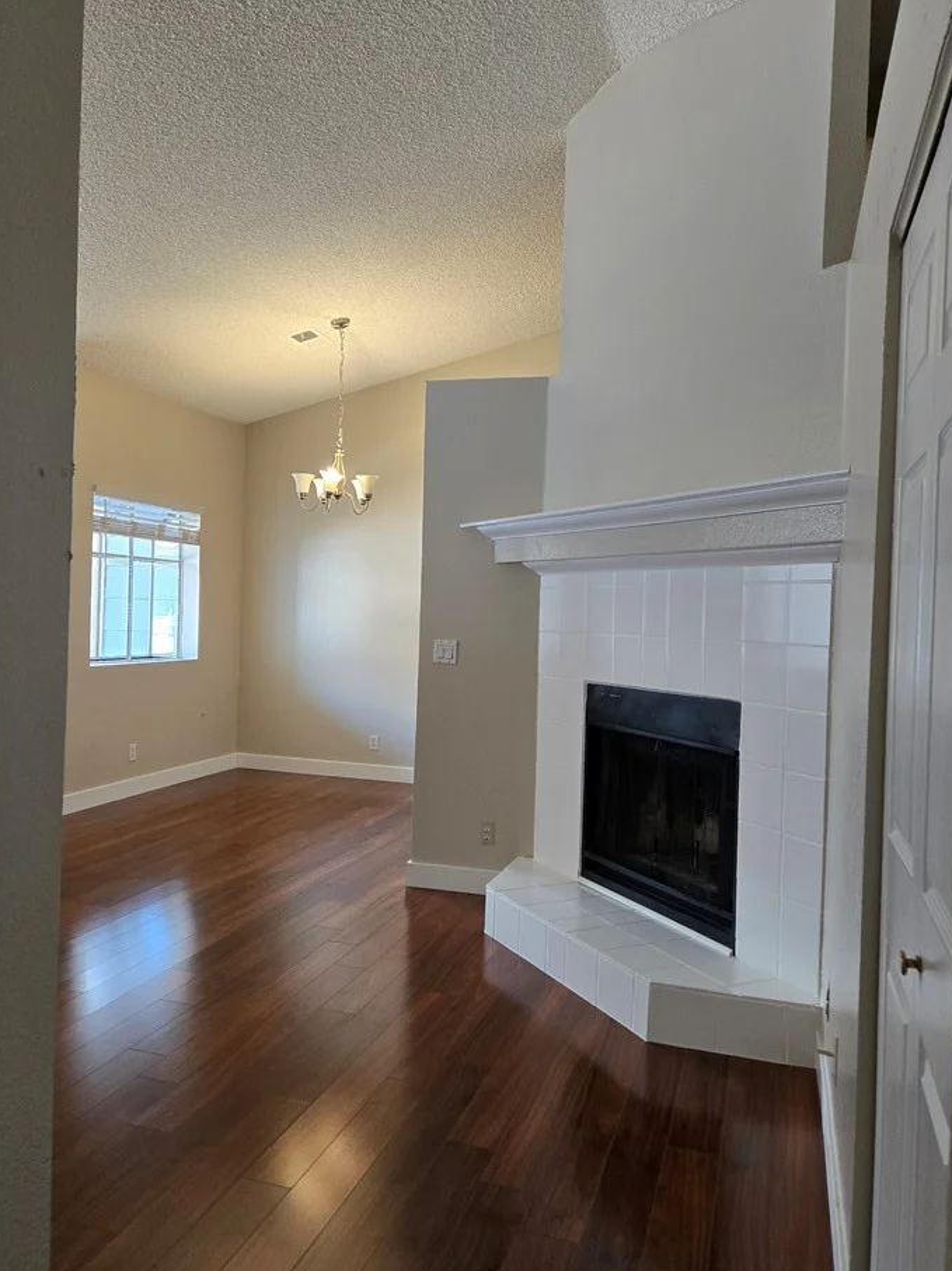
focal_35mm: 26
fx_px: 954
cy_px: 650
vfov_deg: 67.3
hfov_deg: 53.0
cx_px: 488
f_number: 1.8
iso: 250
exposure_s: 1/120
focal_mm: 5.4
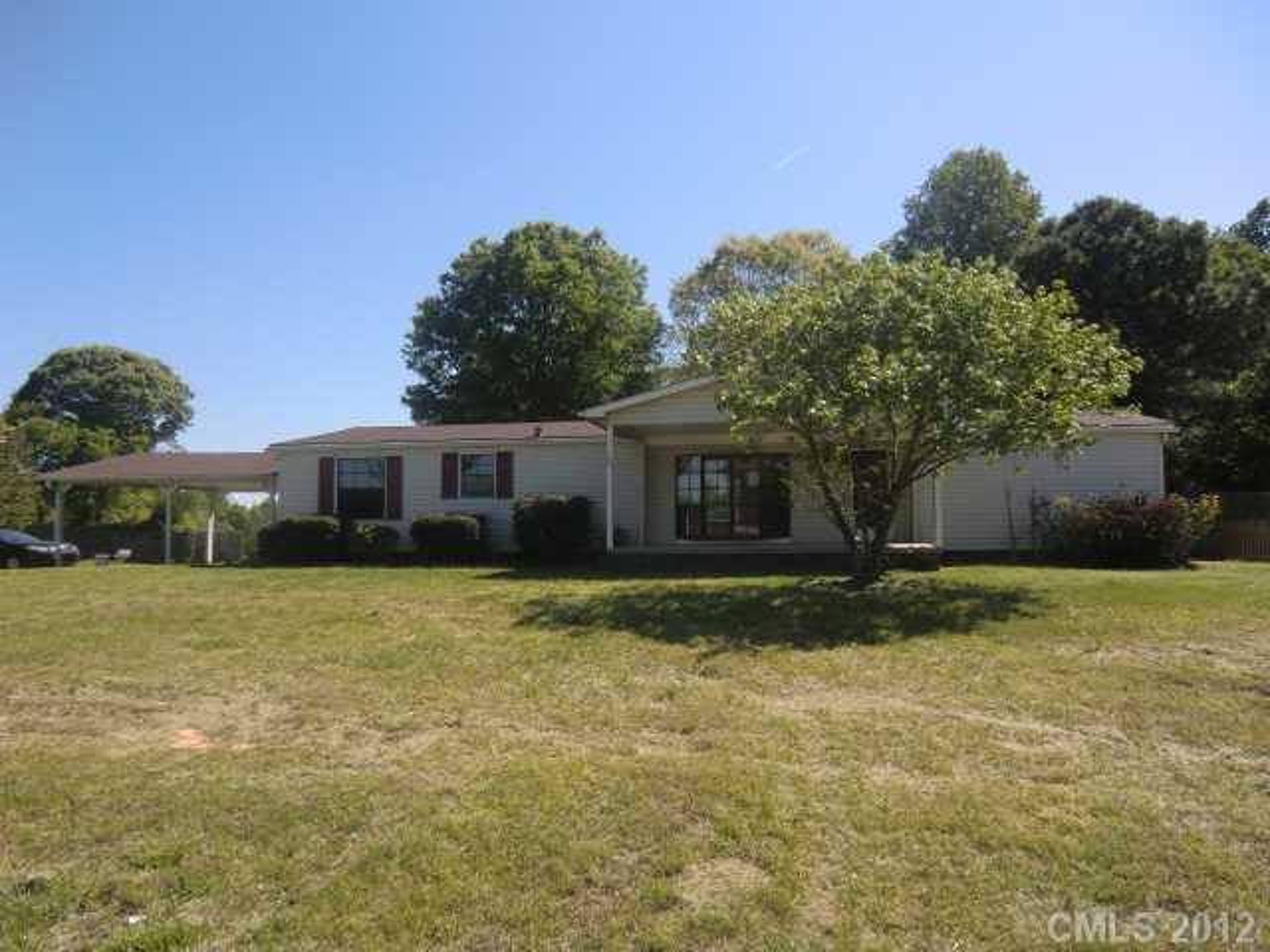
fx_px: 881
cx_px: 635
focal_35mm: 24
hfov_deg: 71.6
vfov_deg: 56.8
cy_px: 476
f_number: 3.2
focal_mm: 4.3
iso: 64
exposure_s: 1/640
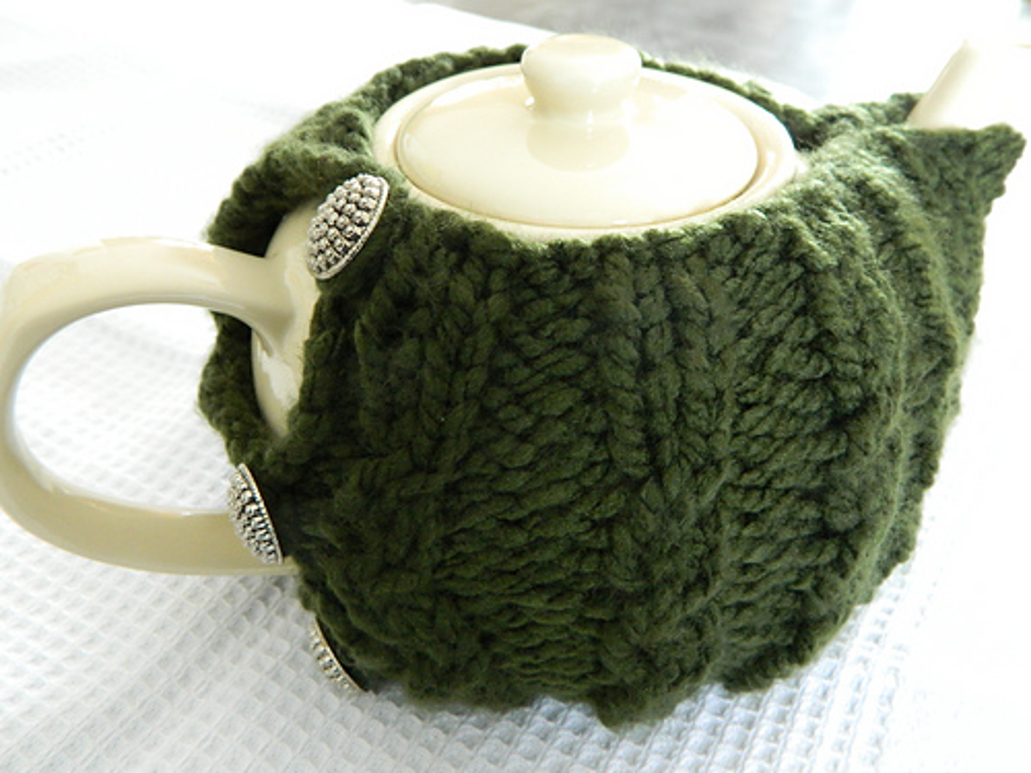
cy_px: 386
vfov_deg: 40.7
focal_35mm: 35
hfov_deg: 52.6
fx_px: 1042
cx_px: 516
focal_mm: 6.2
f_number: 3.3
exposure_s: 1/10
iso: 400
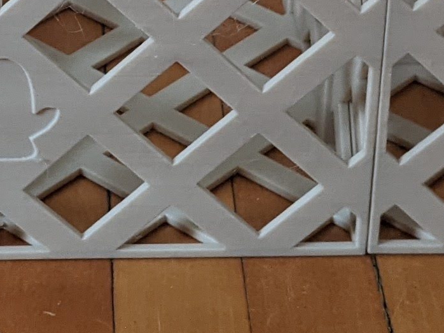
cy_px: -132
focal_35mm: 156
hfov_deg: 12.5
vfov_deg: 9.3
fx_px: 2000
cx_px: 26
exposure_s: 1/120
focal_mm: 4.44
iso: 344
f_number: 1.8
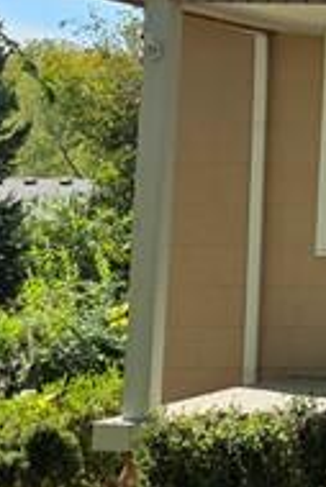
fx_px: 1749
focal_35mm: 129
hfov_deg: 9.3
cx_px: 842
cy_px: -3
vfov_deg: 15.6
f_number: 1.7
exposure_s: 1/6355
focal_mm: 6.3
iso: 80
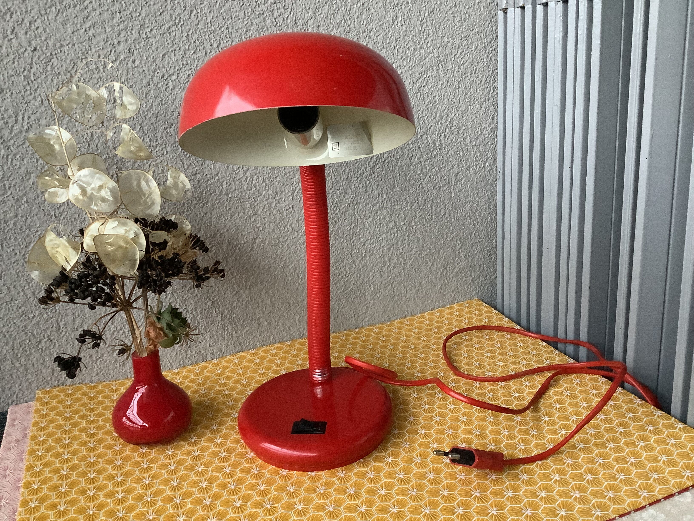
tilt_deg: -17.5
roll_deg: +4.2
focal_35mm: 31
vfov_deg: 45.4
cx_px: 347
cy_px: 260
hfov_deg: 58.4
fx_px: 622
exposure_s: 1/30
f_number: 2.4
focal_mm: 3.3
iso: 400
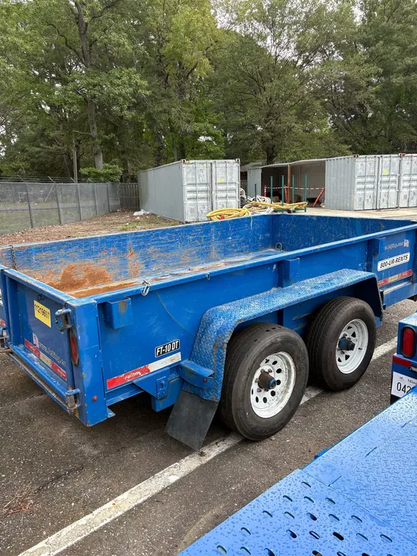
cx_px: 208
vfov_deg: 67.3
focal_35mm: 26
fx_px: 417
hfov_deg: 53.1
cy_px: 278
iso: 50
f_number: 1.6
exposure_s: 1/122
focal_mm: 5.96
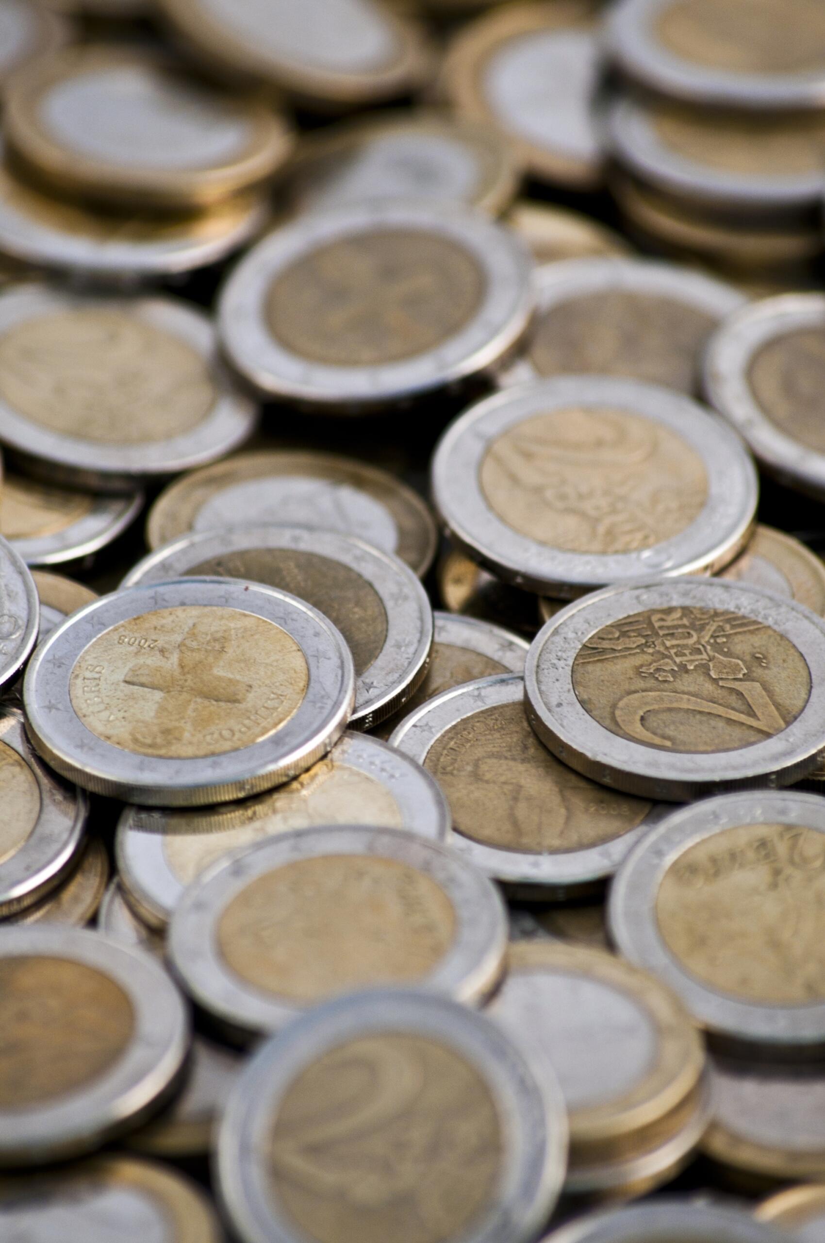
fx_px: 10081
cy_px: 622
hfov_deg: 4.7
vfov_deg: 7.1
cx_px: 412
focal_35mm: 292
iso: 200
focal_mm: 195
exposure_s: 1/30
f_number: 6.3
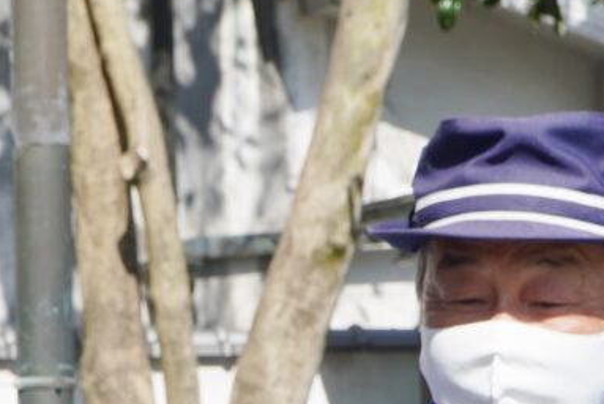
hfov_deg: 10.5
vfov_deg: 7.0
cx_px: 110
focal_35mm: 196
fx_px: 3284
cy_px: 376
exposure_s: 1/400
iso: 100
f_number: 6.3
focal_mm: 25
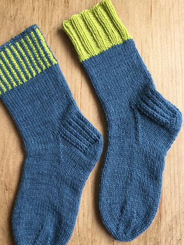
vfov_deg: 52.5
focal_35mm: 35
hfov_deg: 40.6
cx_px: 78
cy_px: 135
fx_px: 248
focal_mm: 4.15
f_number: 2.2
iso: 32
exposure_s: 1/15
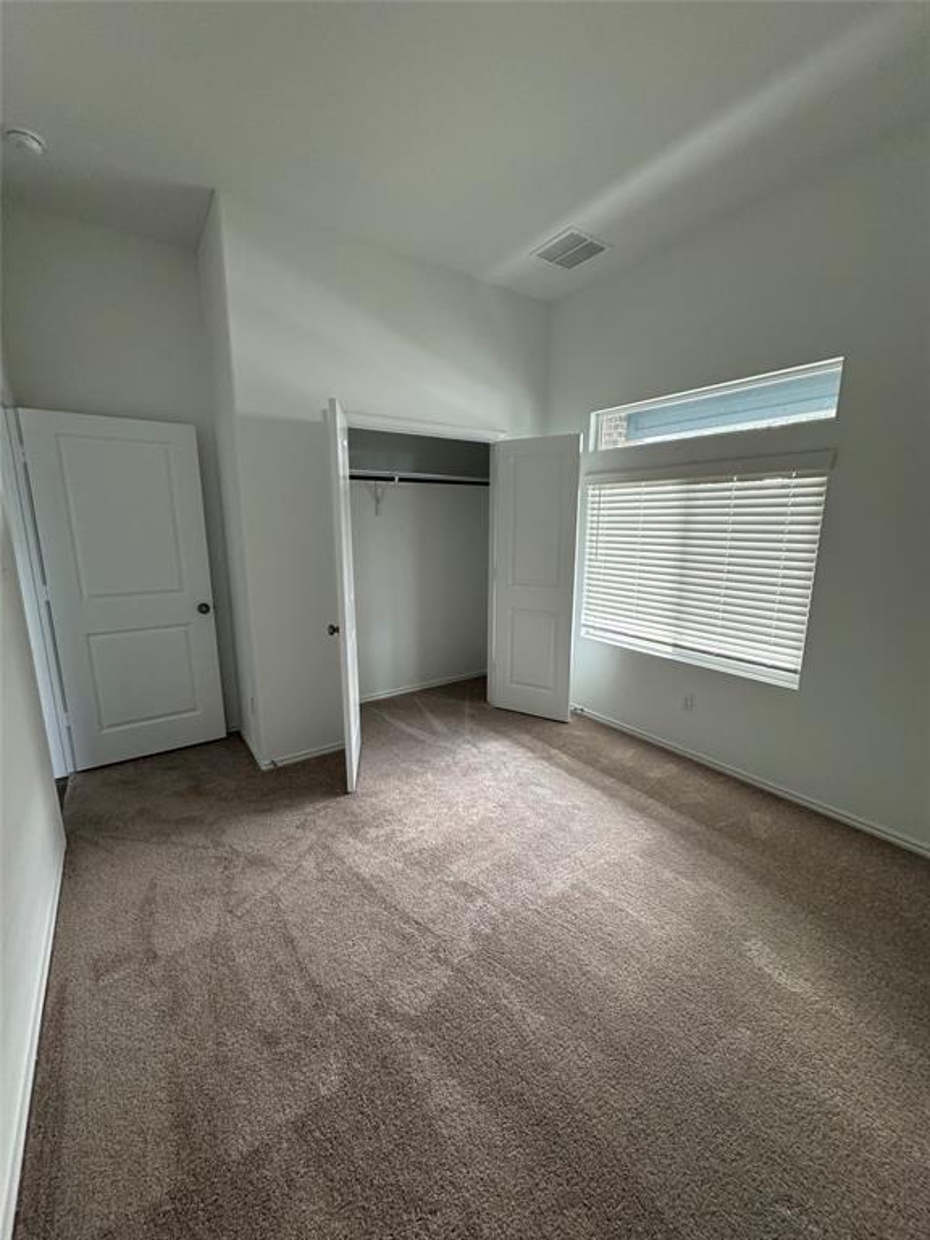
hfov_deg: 85.7
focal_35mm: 14
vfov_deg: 102.1
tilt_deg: -11.3
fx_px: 502
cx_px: 465
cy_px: 620
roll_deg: +0.7
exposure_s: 1/97
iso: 320
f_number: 2.2
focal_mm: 2.22
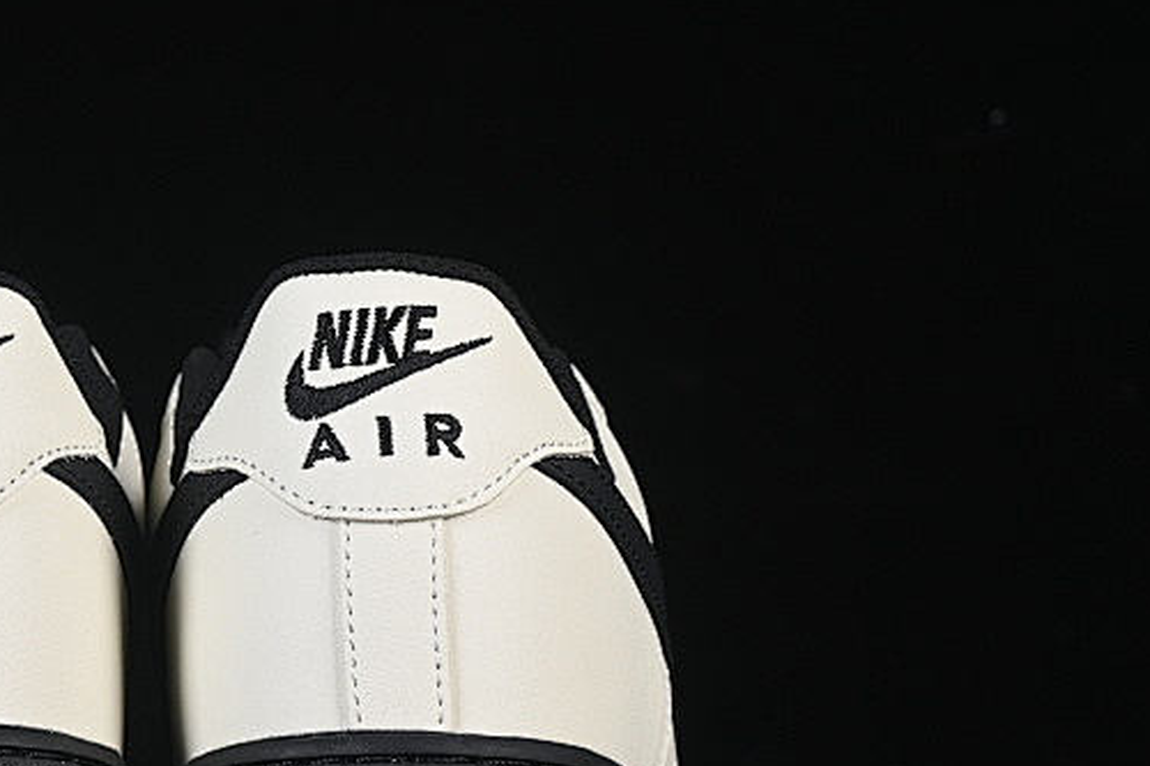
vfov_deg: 8.5
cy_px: 485
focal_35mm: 162
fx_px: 5173
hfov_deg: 12.6
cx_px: 161
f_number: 8
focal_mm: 50
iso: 160
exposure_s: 1/80
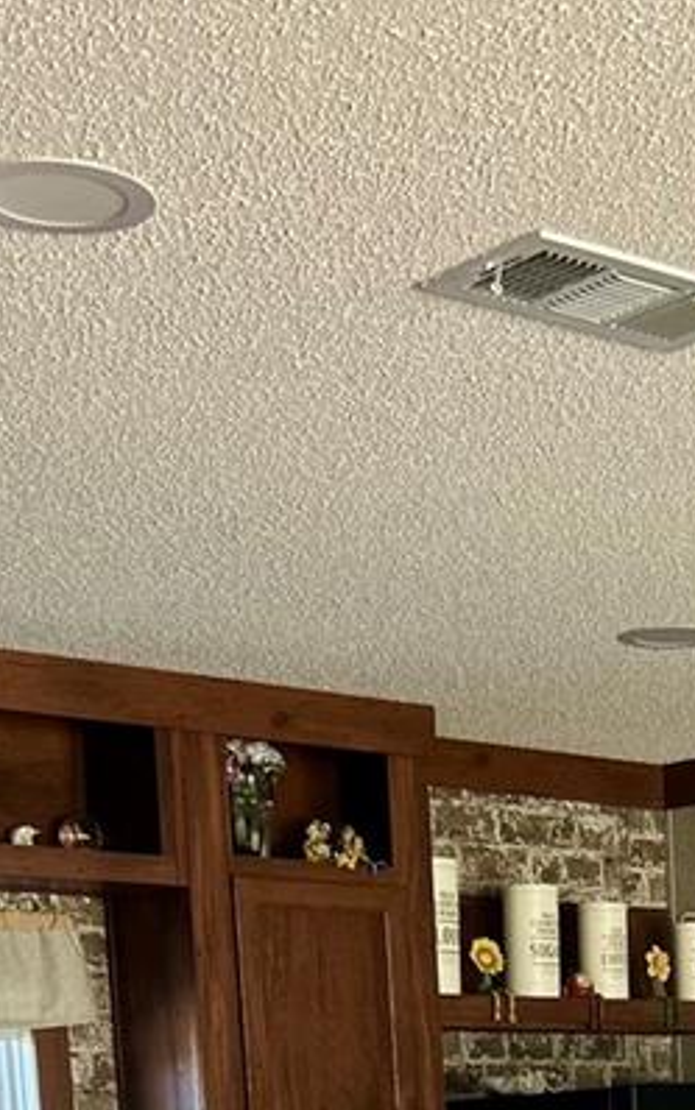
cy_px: 1537
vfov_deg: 21.8
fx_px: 2514
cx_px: 695
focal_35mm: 83
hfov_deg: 15.5
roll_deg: +2.0
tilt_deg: -6.4
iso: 100
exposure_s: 1/121
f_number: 1.5
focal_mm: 5.7
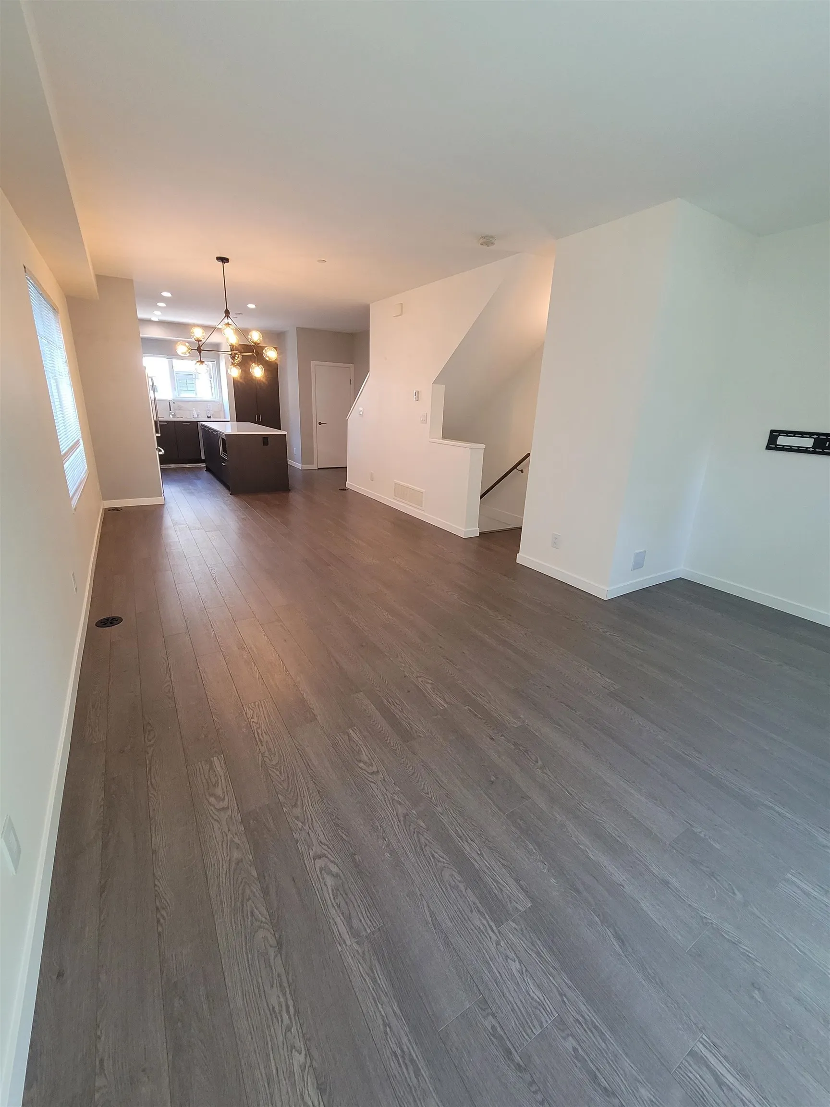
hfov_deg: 89.9
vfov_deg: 106.2
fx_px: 416
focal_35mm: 13
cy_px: 554
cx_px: 415
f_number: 2.2
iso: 320
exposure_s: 1/60
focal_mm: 2.2
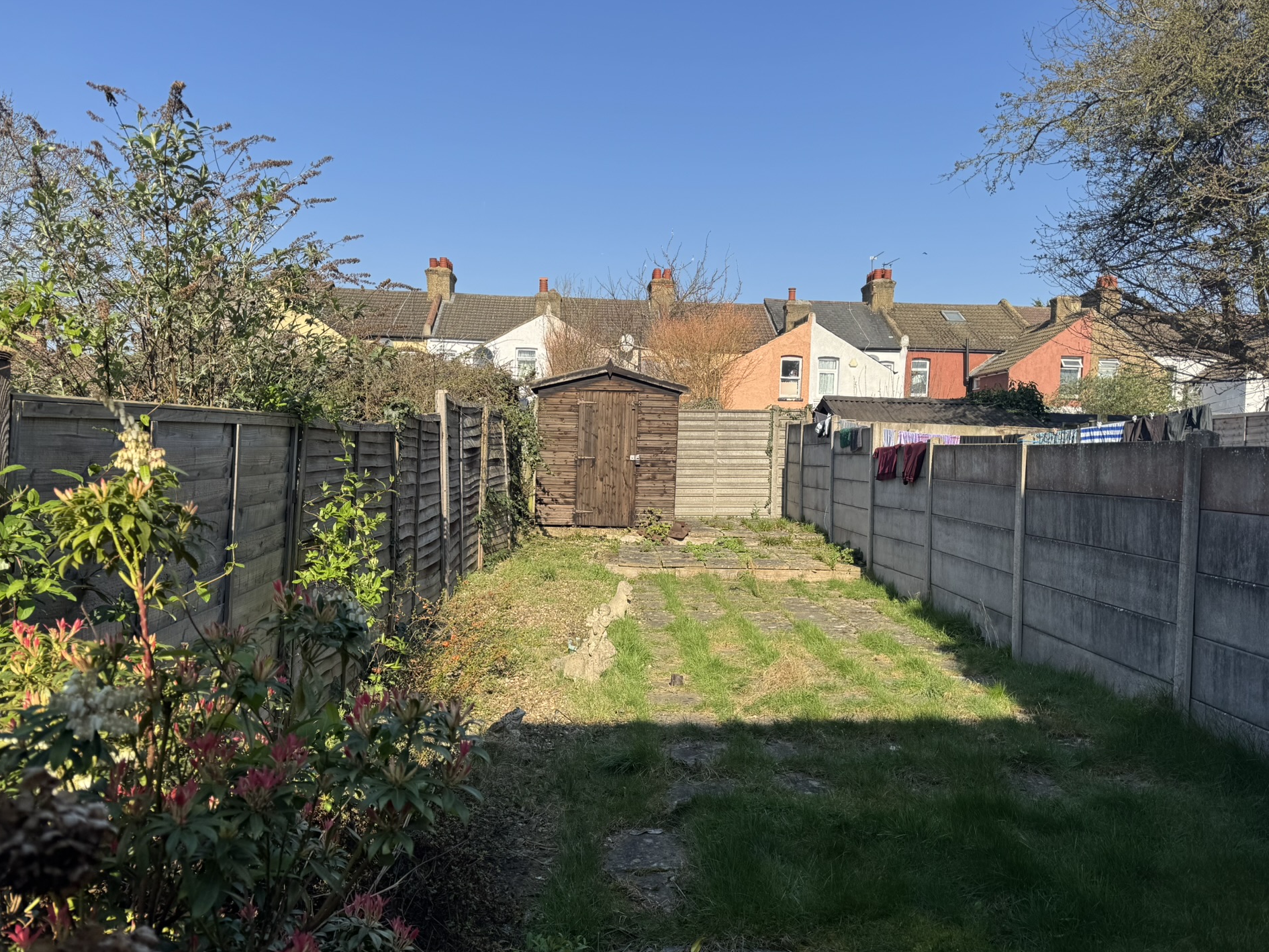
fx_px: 953
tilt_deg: -3.1
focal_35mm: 26
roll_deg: -1.7
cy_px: 493
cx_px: 641
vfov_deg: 53.1
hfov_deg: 67.3
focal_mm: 6.76
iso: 80
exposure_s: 1/2959
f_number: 1.78
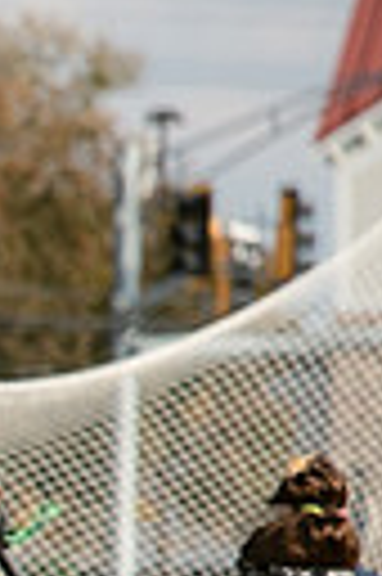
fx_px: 20060
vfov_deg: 1.6
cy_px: 986
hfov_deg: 1.1
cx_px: -1309
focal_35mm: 1257
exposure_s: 1/1600
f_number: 5
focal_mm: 200
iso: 250
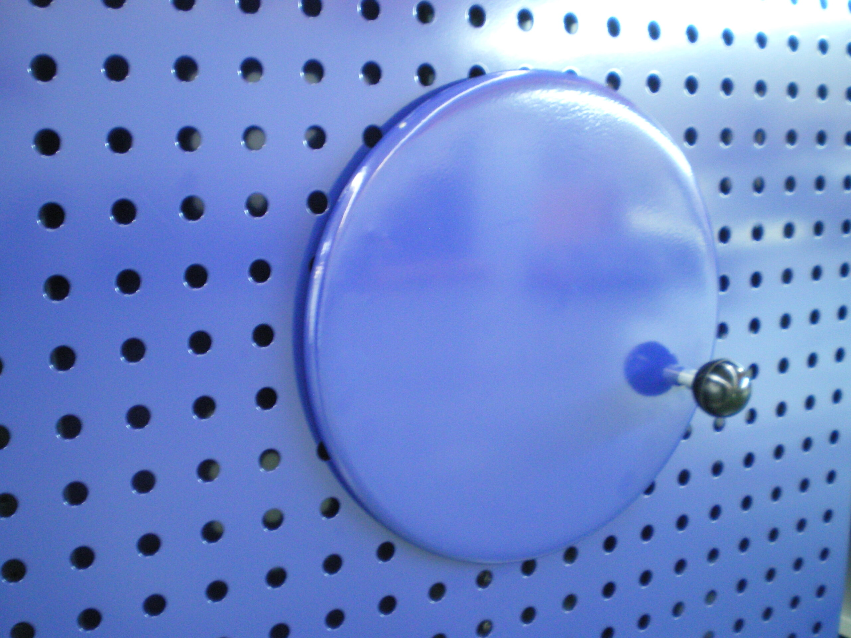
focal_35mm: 38
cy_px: 319
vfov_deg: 37.7
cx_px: 426
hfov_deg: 49.0
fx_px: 934
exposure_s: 1/6
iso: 400
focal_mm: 6.3
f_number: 3.1
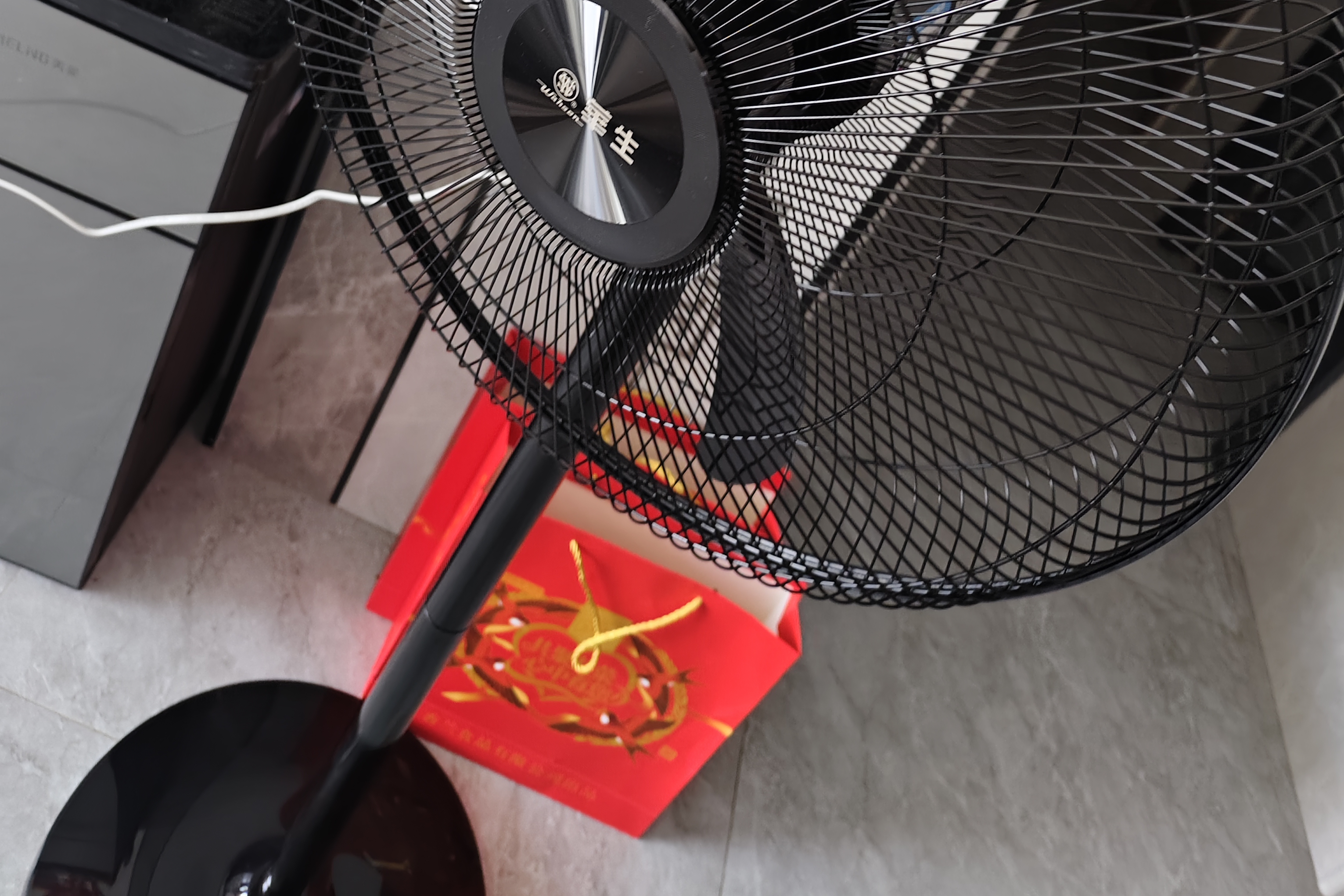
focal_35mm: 32
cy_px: 13
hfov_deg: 58.7
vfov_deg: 37.1
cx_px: 672
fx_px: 1195
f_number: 1.88
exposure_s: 1/100
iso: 417
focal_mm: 5.56
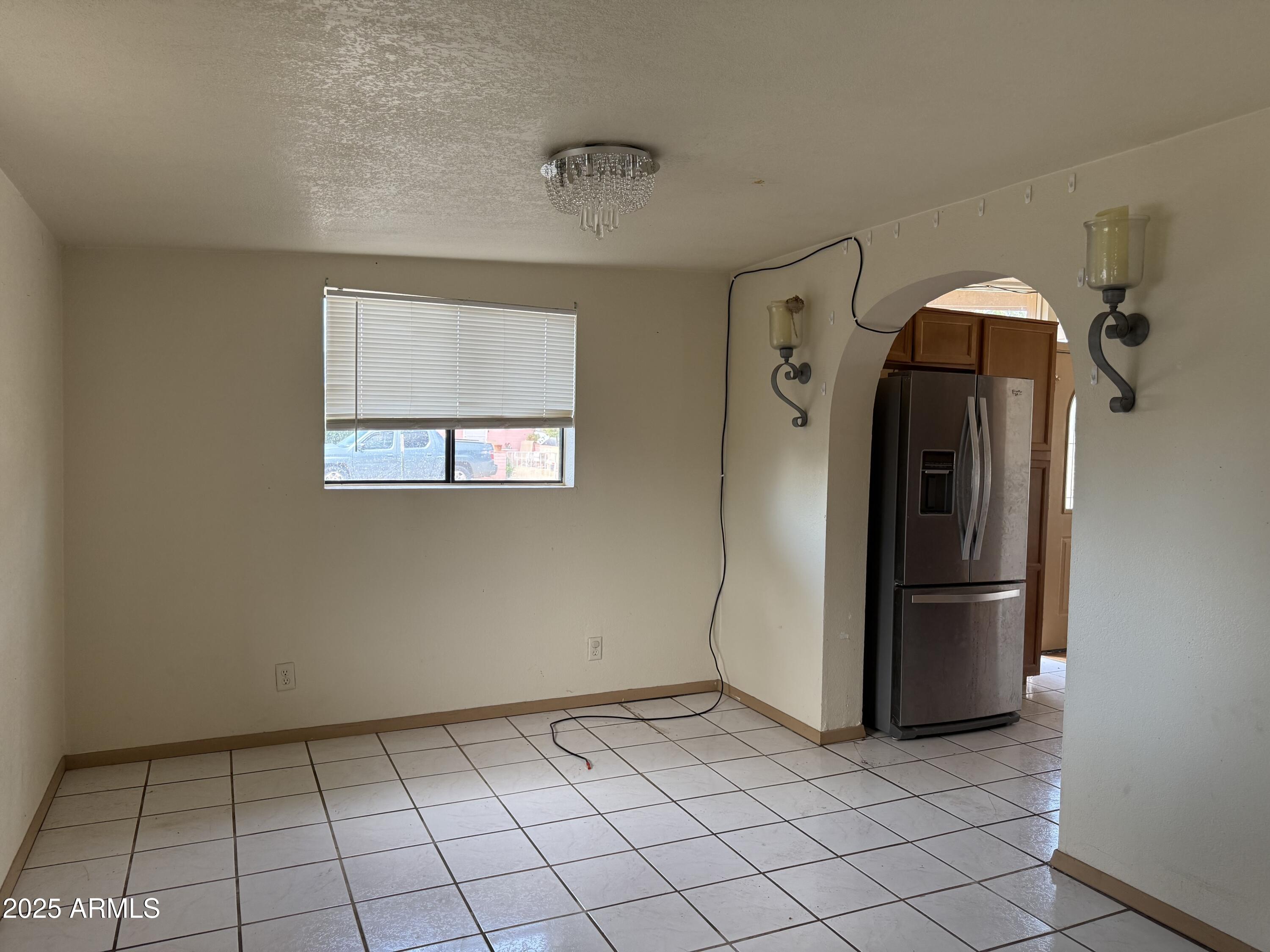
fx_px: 881
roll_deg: -1.7
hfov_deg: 71.6
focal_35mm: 24
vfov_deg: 56.8
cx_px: 635
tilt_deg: -1.0
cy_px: 476
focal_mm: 6.76
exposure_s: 1/214
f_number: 1.78
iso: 200
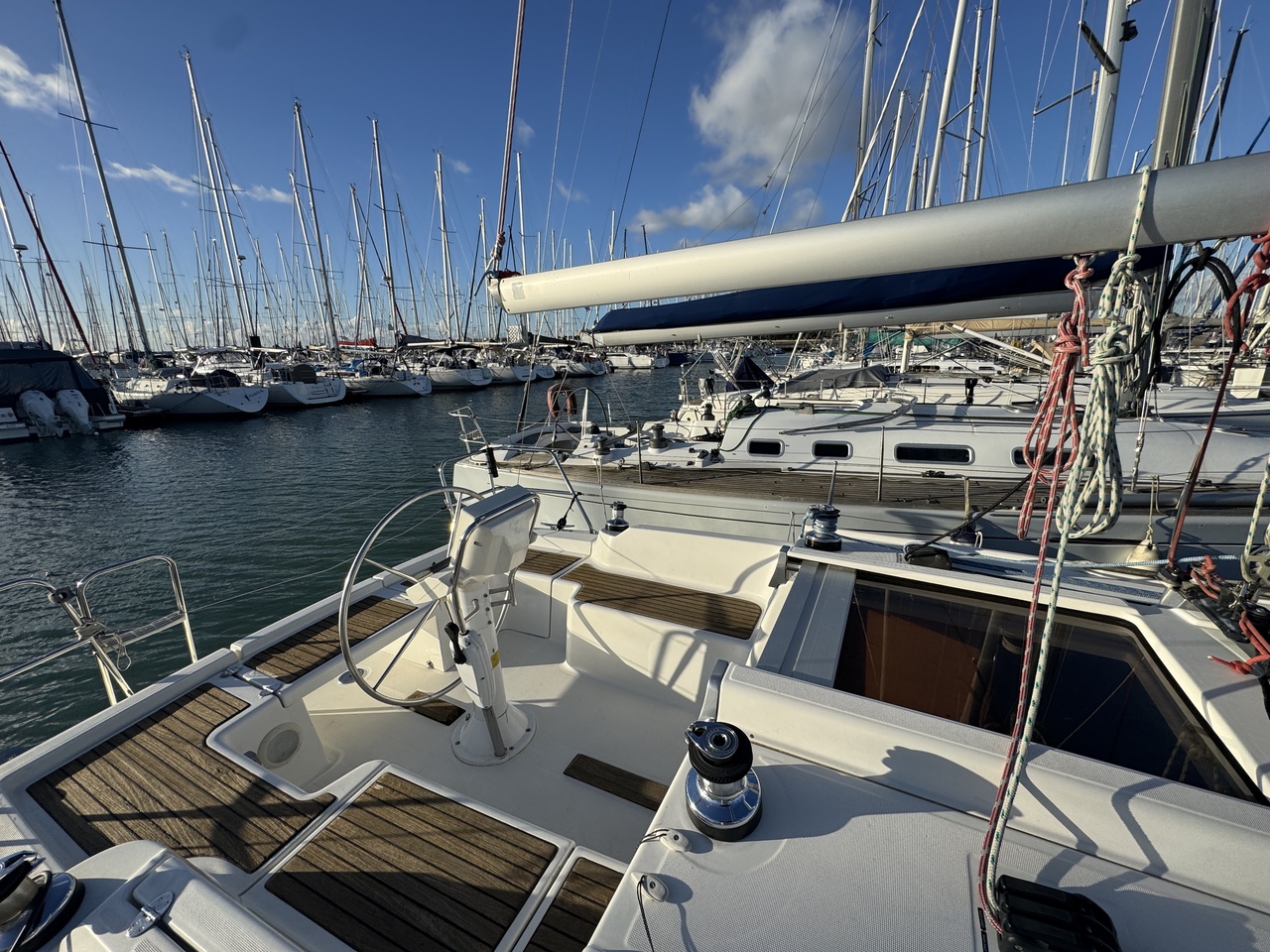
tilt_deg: -14.2
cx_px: 635
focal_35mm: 14
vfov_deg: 85.7
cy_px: 476
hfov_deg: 102.1
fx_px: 514
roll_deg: +1.5
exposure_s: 1/2494
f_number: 2.2
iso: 50
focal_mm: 2.22
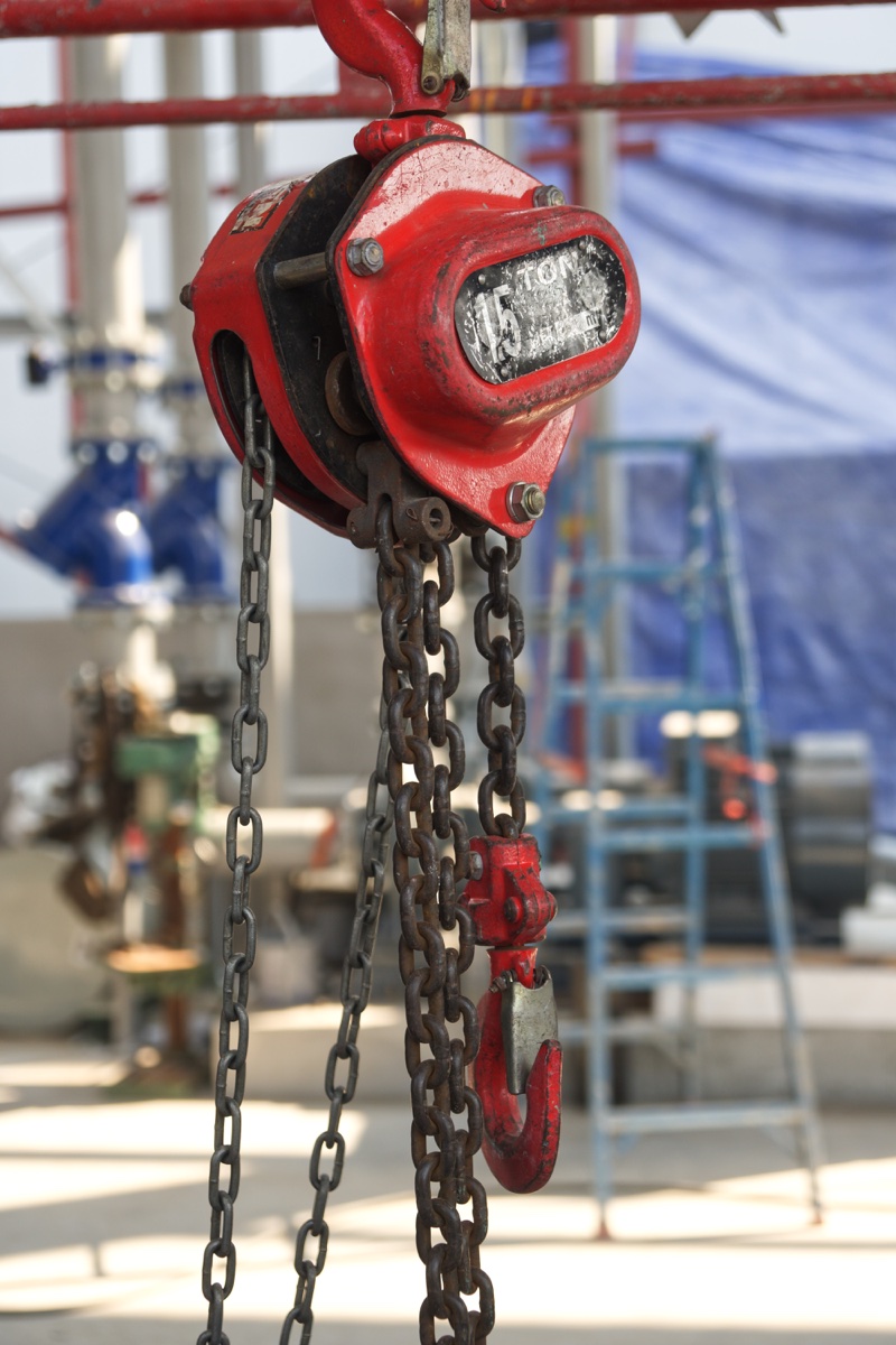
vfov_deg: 29.9
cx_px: 448
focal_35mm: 68
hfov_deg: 20.2
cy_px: 672
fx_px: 2520
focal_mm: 45
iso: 100
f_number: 4
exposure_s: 1/160
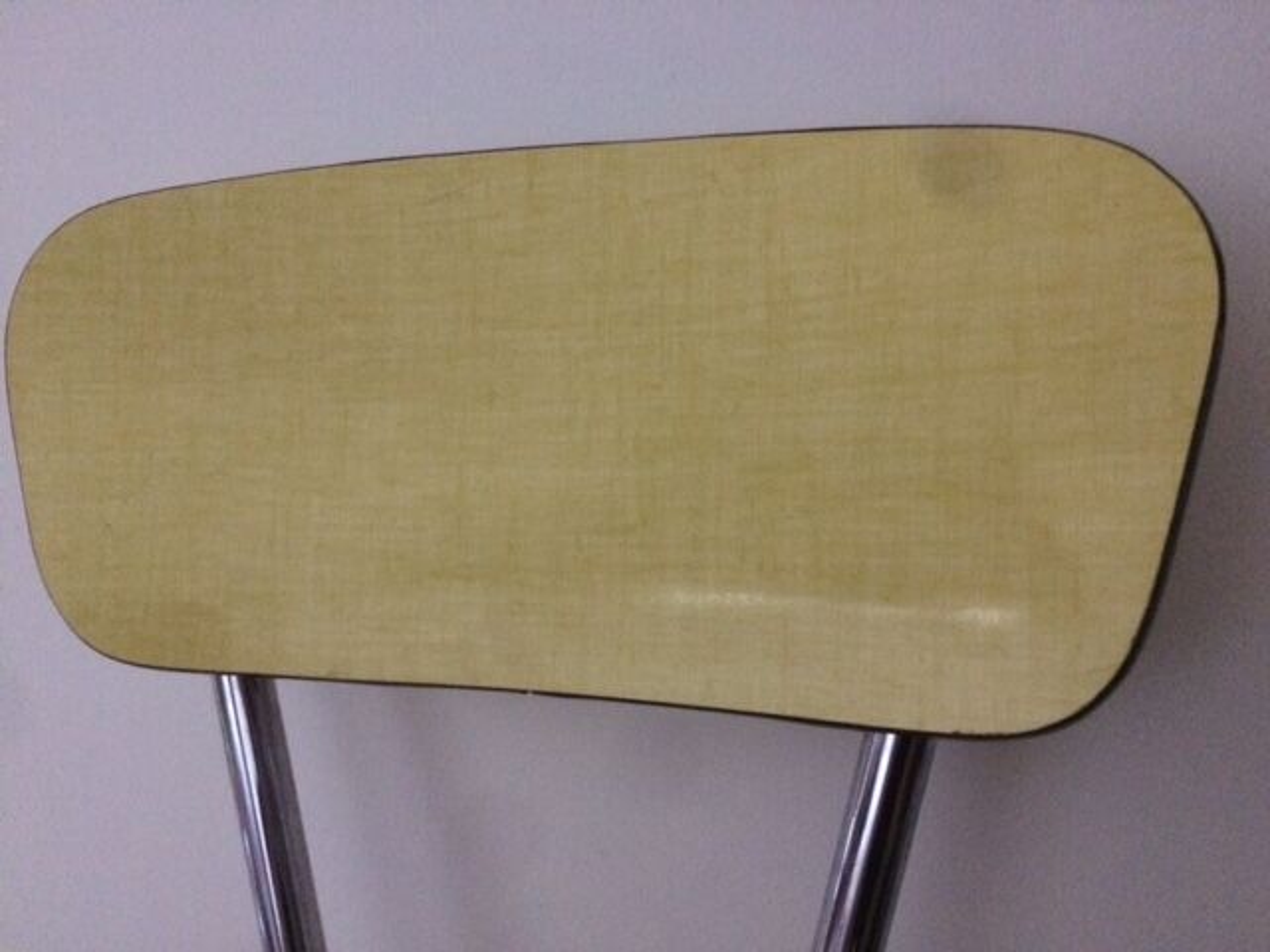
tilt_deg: -7.0
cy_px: 476
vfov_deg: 48.2
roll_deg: +0.6
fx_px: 1064
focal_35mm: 29
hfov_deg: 61.7
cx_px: 635
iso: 500
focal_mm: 4.15
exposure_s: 1/17
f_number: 2.2
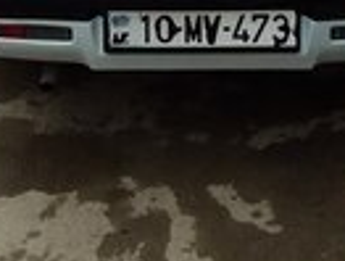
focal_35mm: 117
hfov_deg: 16.8
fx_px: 1169
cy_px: -285
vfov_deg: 11.3
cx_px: 200
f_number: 2.2
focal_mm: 3.3
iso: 40
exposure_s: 1/351
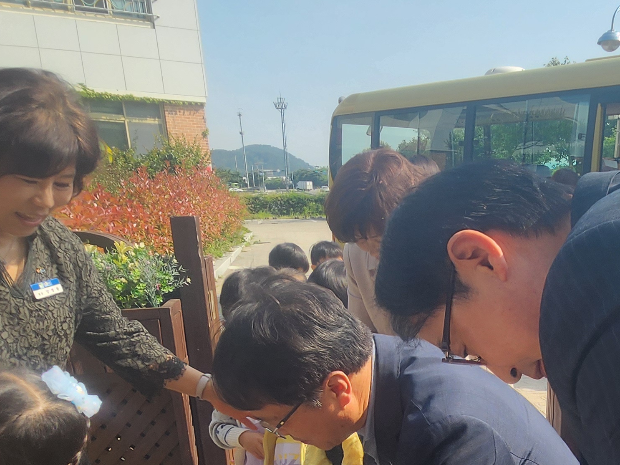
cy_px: 470
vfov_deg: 36.4
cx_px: 455
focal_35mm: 35
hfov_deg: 50.7
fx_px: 627
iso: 32
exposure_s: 1/666
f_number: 2.2
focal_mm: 1.74
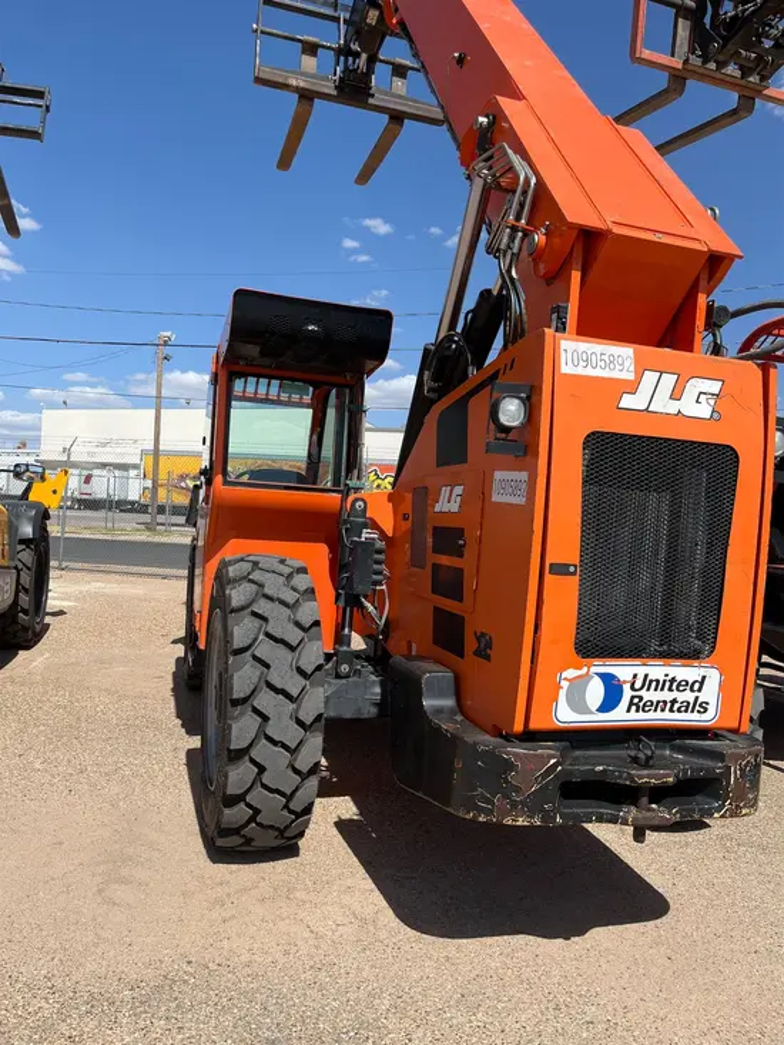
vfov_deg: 67.3
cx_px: 392
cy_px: 522
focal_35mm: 26
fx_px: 785
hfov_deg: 53.1
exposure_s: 1/3413
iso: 50
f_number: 1.6
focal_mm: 5.1
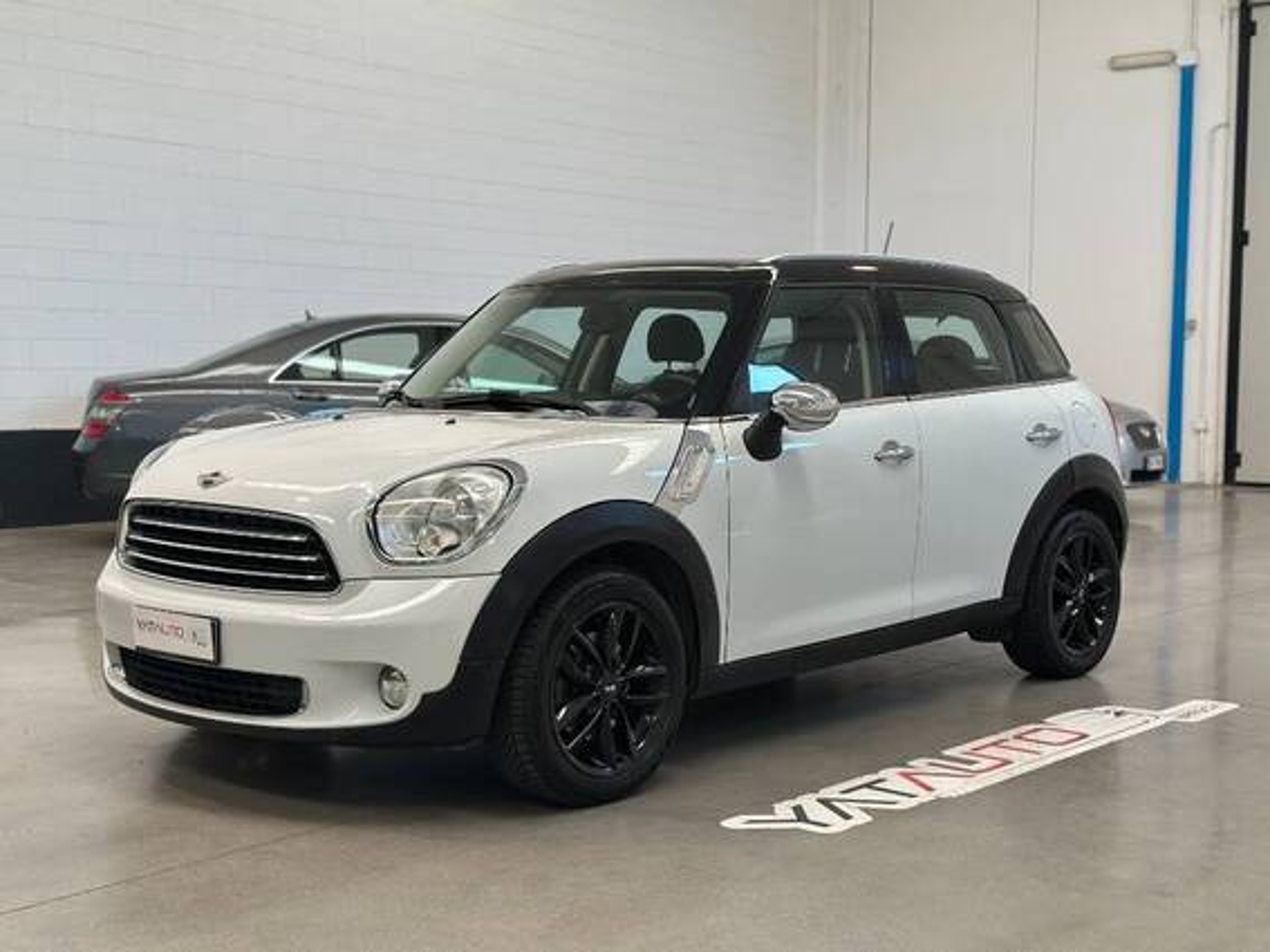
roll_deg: -0.6
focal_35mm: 48
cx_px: 635
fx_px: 1761
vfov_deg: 30.3
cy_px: 476
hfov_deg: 39.7
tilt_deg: -4.3
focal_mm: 6.86
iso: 80
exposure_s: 1/100
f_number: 1.78
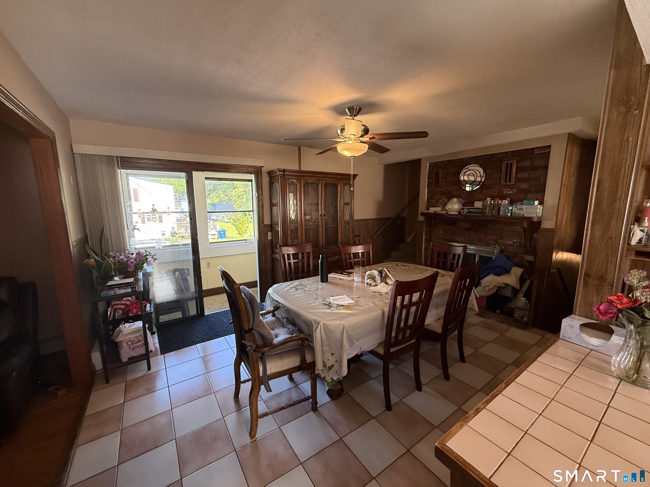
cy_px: 244
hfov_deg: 102.1
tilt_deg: -8.2
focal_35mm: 14
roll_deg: +1.0
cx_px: 325
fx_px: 263
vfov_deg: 85.7
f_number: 2.2
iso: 320
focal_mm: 2.22
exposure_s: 1/99
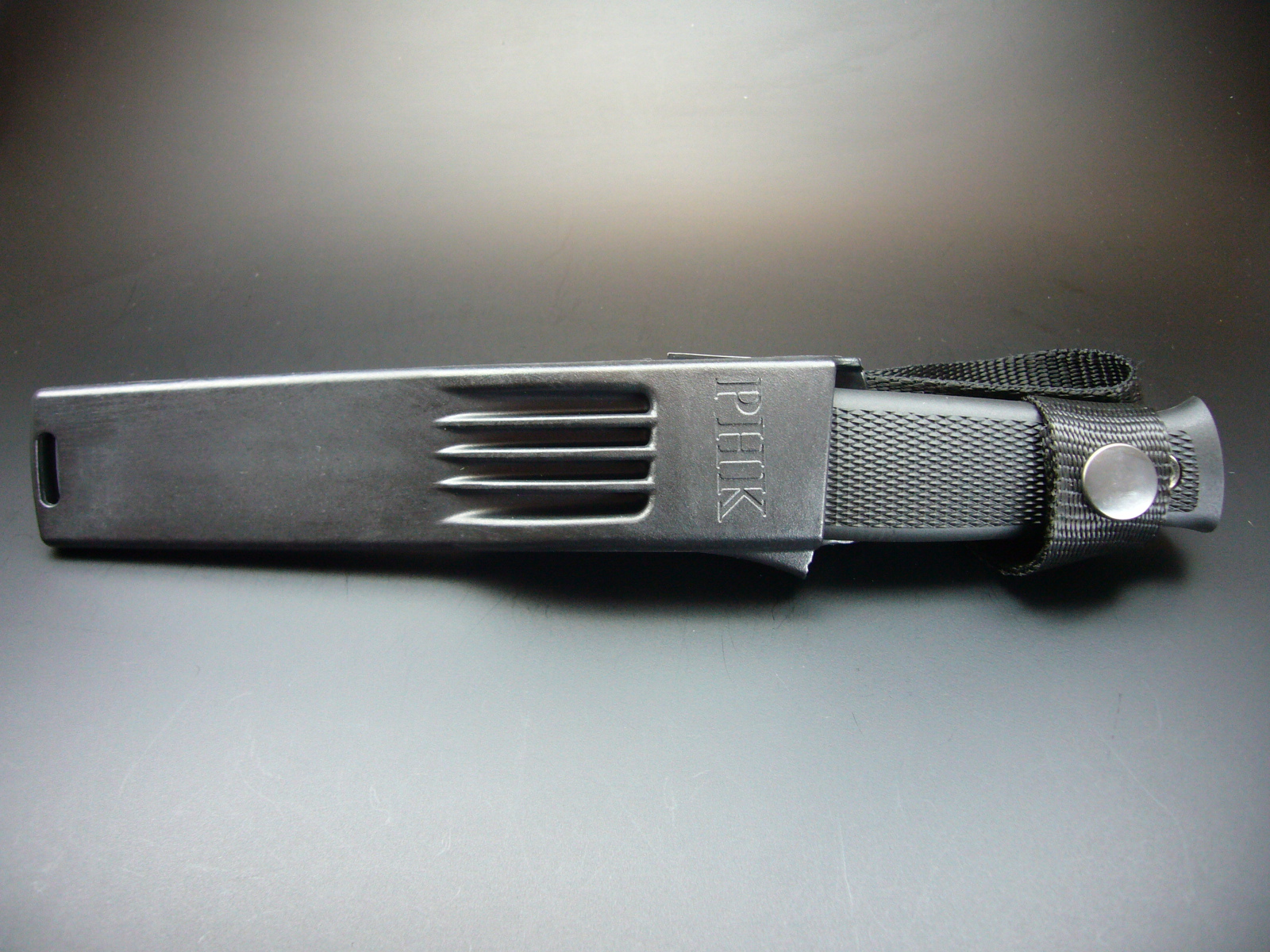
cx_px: 635
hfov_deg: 63.4
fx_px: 1027
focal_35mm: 28
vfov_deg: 49.7
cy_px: 476
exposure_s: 1/15
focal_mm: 4.6
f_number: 2.8
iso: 125
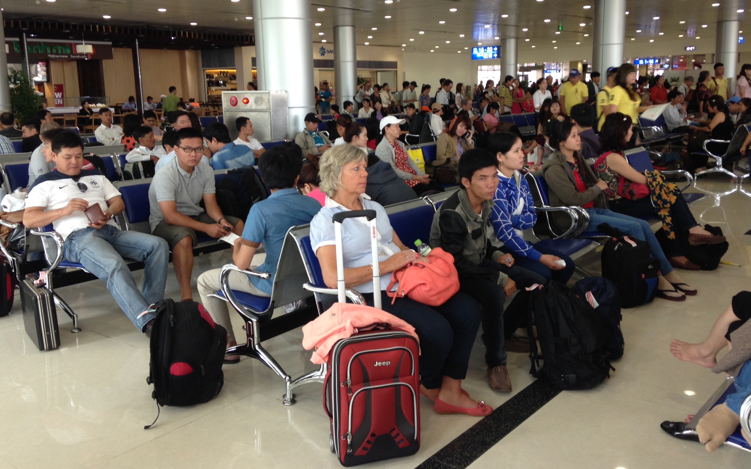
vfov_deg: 35.2
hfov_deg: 54.0
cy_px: 196
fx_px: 737
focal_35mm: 36
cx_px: 378
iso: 50
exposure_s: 1/20
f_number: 2.4
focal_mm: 4.12
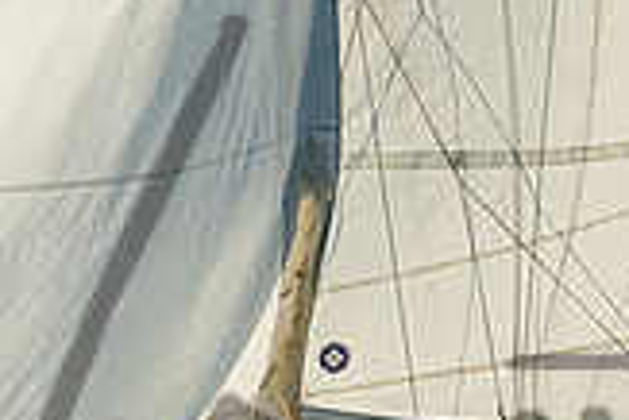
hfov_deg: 2.1
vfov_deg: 1.4
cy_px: 492
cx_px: 429
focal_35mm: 999
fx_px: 17470
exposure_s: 1/5000
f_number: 5.6
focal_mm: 240
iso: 400
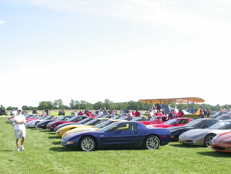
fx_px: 340
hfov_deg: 37.5
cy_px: 114
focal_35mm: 51
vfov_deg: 28.4
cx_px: 117
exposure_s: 1/1000
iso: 100
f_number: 2.6
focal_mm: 7.85
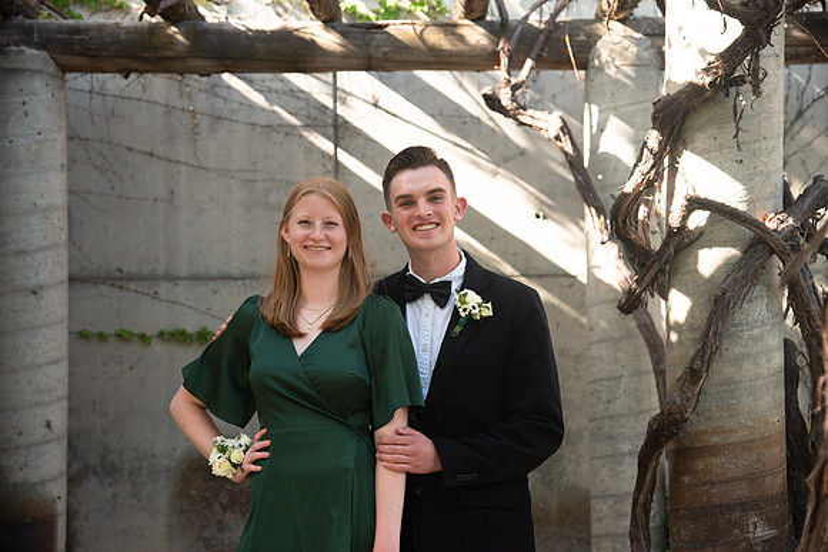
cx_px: 414
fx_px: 1725
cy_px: 276
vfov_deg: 18.2
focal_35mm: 75
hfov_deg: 27.0
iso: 200
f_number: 5
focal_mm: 75
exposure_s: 1/200
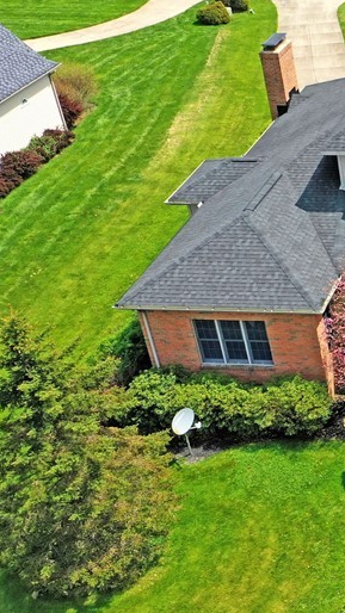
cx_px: 593
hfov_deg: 16.6
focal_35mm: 62
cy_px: 315
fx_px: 1009
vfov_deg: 33.8
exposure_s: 1/400
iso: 100
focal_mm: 10.26
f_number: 5.6
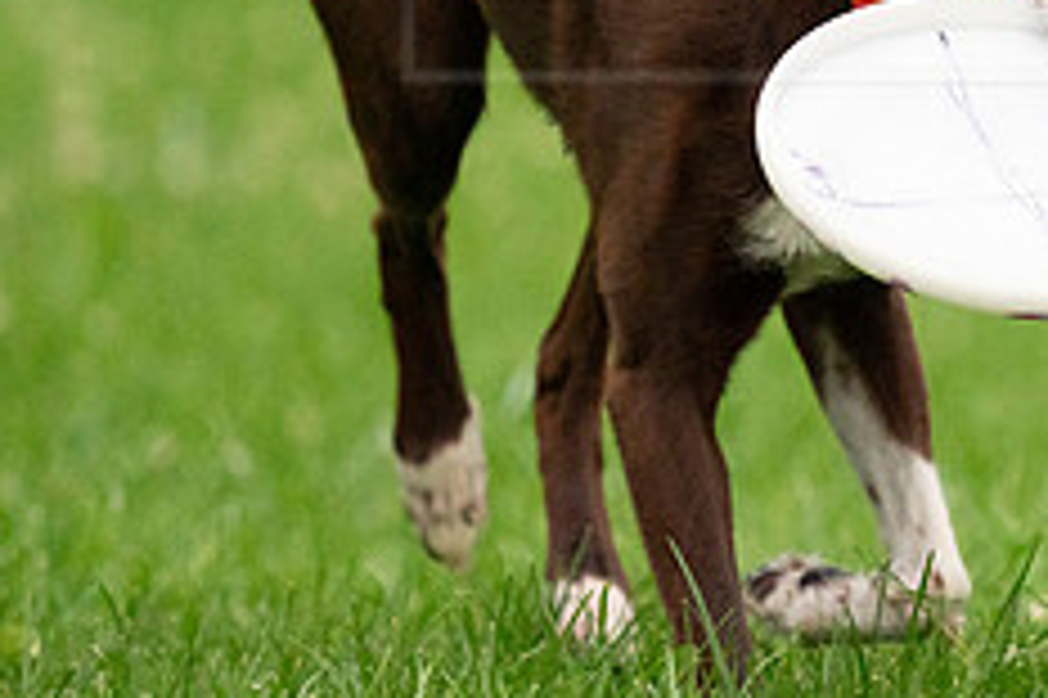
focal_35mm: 1349
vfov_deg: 1.0
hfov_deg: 1.5
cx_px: 832
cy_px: 11
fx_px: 39242
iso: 6400
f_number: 6.3
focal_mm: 541
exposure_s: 1/2000
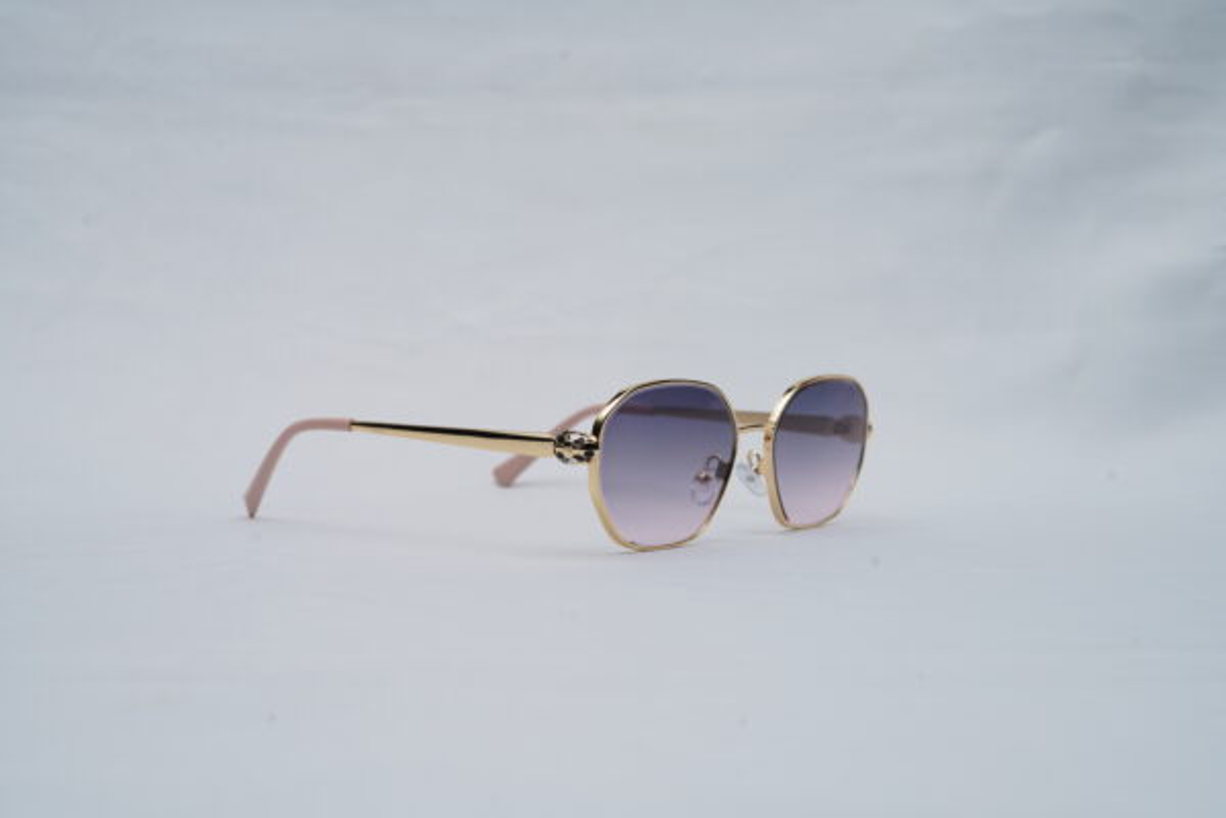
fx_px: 1703
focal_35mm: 50
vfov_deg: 27.0
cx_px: 613
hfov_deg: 39.6
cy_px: 409
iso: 100
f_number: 9
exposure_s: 1/160
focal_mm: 50
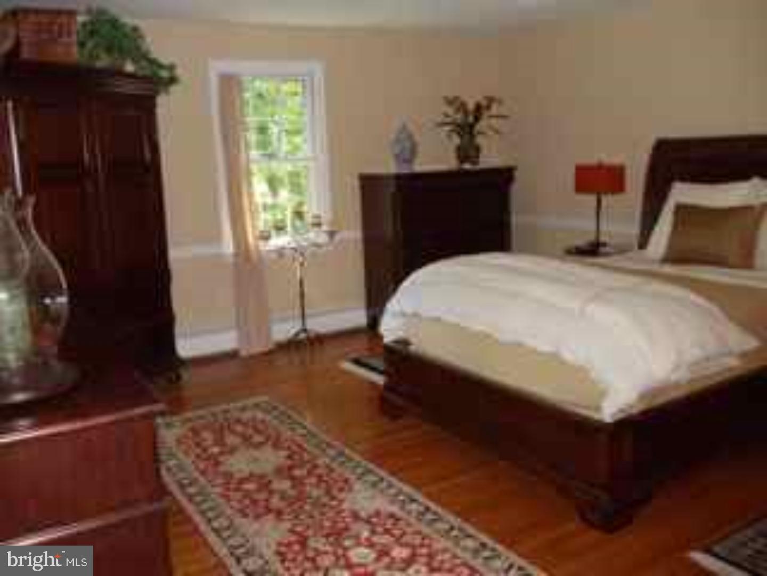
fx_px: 975
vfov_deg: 32.9
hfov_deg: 42.9
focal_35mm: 44
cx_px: 384
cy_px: 288
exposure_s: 1/8
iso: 400
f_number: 3.5
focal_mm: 6
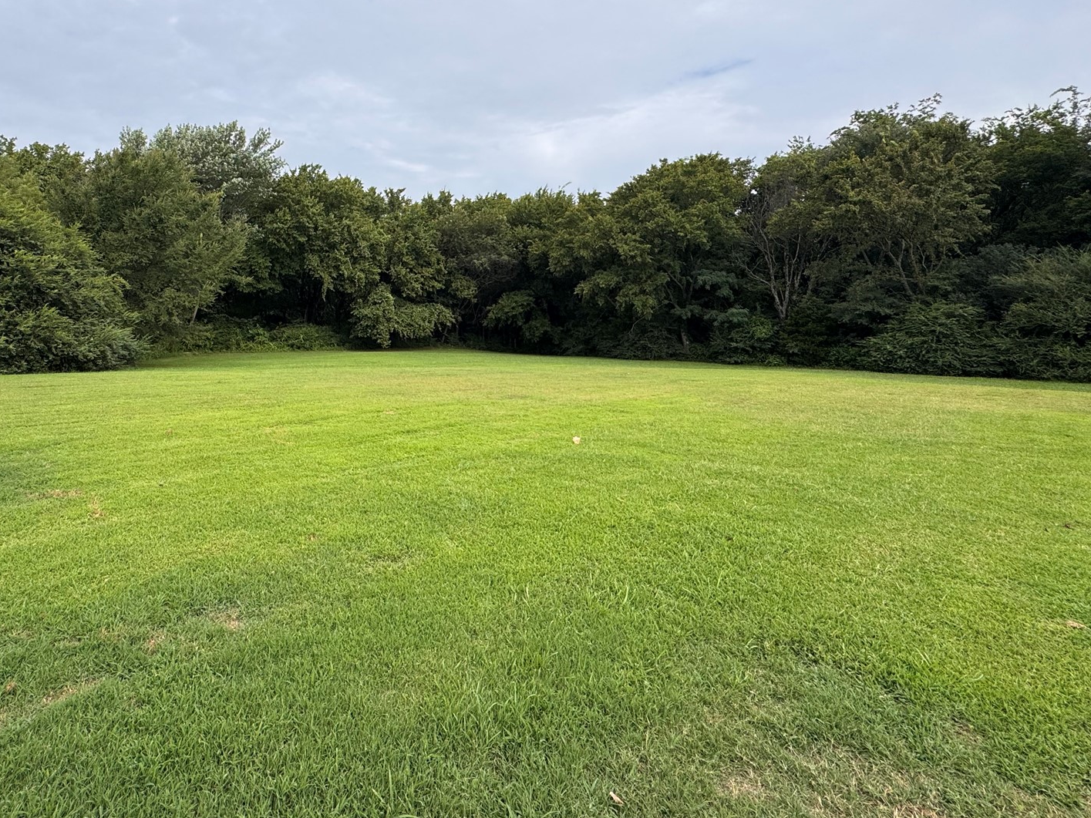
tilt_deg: +0.5
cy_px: 291
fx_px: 599
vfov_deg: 67.3
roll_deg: -1.1
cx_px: 424
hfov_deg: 83.4
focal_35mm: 19
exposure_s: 1/932
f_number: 2.2
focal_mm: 2.22
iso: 40
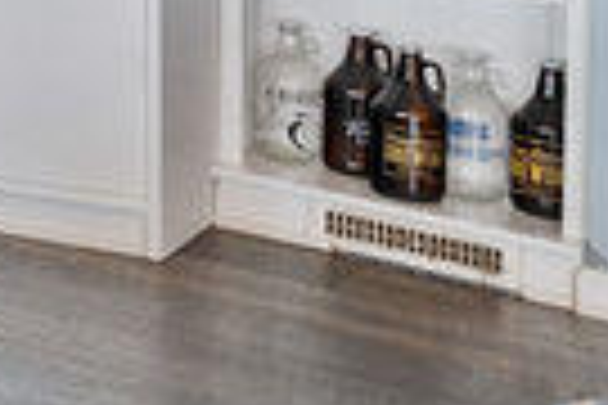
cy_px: -353
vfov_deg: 11.8
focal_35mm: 106
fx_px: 1790
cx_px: -788
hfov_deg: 14.2
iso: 250
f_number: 10
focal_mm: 14
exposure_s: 1/1.25
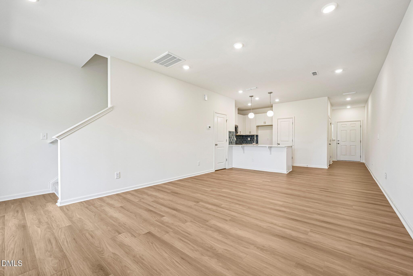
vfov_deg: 81.2
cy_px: 138
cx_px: 206
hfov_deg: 104.3
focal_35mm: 14
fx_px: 161
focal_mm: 14
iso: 220
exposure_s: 1/15
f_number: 8
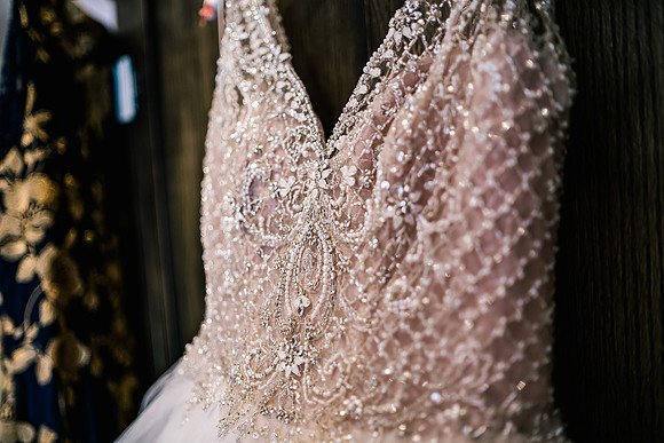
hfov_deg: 54.4
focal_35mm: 35
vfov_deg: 37.9
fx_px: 646
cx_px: 332
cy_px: 222
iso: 640
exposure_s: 1/250
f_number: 1.4
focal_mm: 35
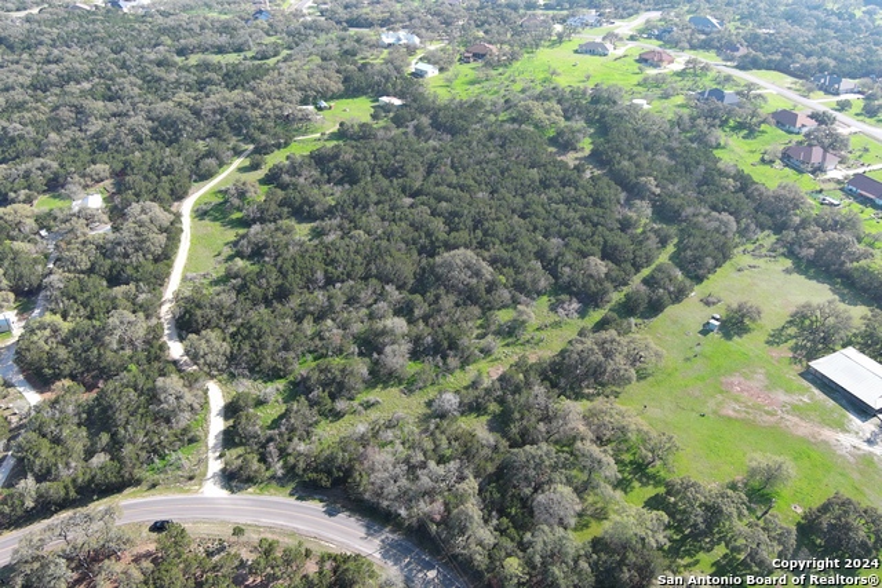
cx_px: 441
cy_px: 294
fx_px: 711
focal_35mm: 29
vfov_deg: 45.0
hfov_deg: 63.6
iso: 100
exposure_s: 1/395
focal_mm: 10.57
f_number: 2.8
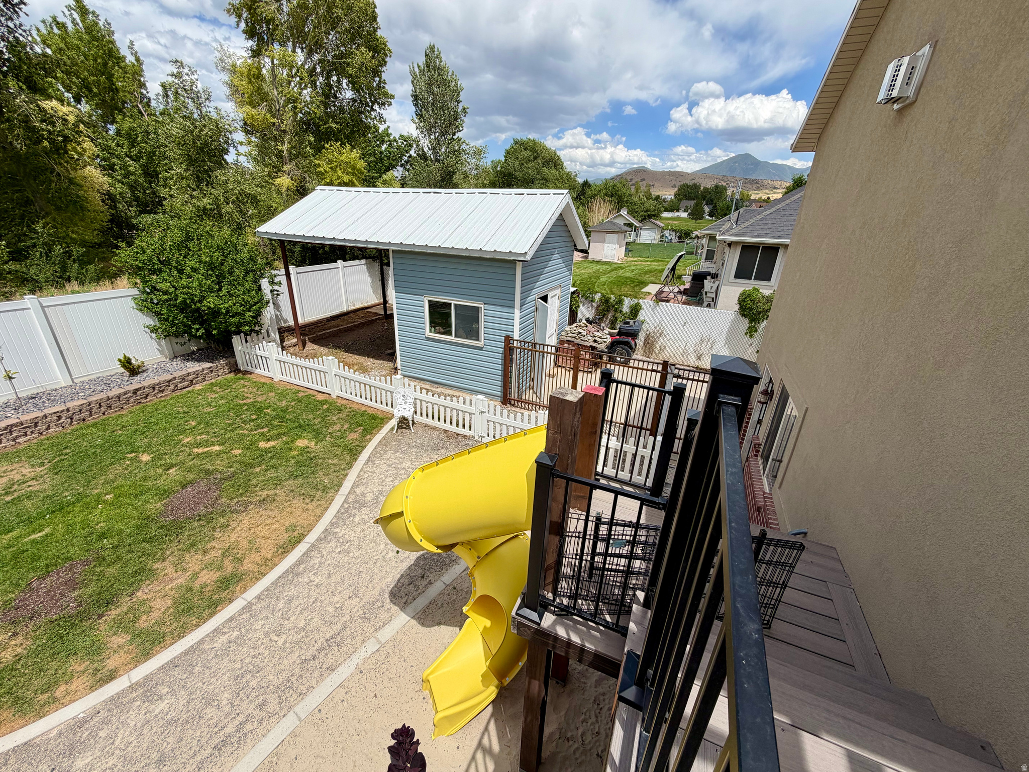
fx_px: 416
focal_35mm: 14
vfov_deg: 85.7
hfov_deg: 102.1
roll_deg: -2.1
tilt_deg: -22.8
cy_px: 386
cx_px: 514
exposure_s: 1/864
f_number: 2.2
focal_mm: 2.22
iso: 20
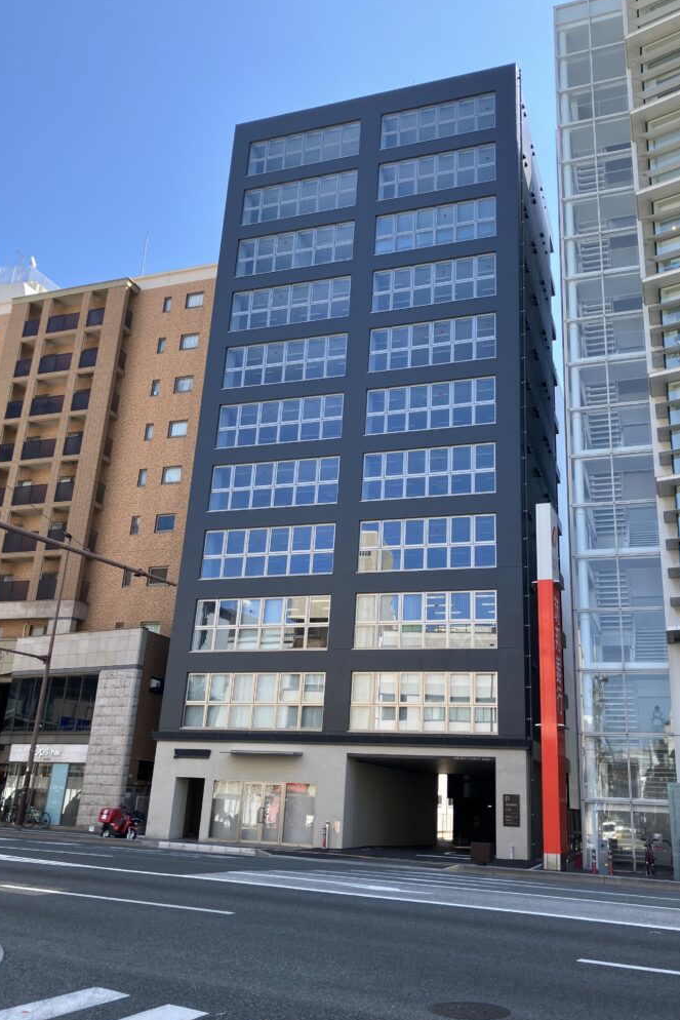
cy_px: 502
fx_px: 850
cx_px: 384
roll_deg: -2.4
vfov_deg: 61.9
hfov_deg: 43.5
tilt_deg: +20.2
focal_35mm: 30
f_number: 1.8
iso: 32
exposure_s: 1/422
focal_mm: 3.99
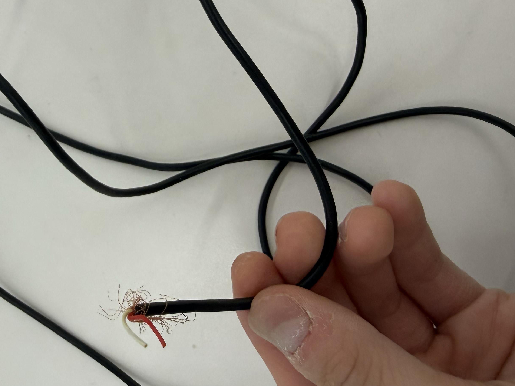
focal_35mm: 40
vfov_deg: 35.8
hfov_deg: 46.3
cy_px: 148
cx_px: 183
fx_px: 595
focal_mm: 2.22
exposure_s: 1/120
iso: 160
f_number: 2.2
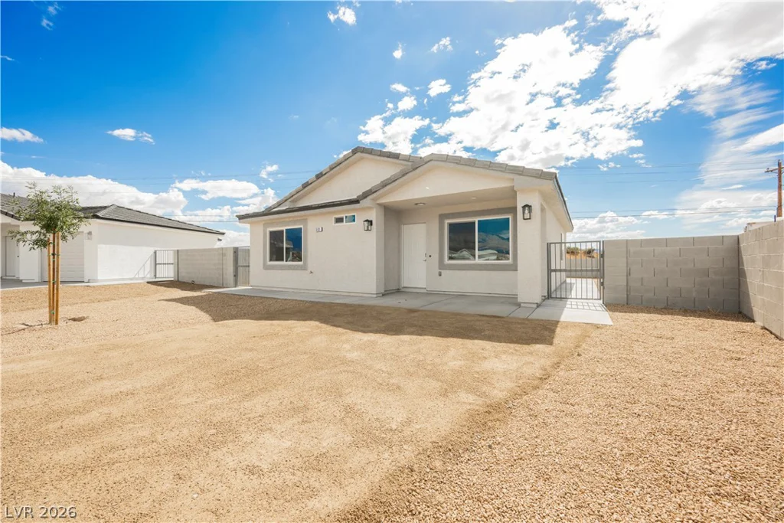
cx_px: 392
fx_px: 305
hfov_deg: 104.2
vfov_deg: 81.2
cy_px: 262
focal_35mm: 14
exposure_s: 1/200
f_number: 8
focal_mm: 14
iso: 100
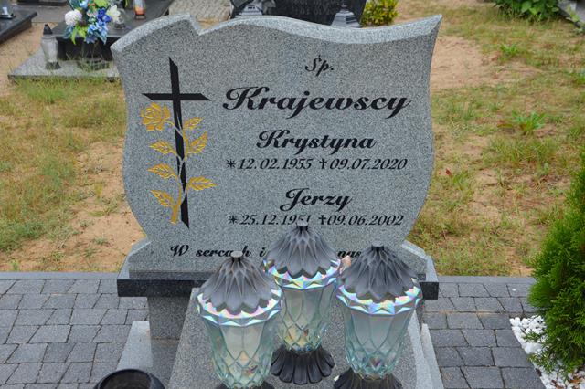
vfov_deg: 29.8
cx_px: 292
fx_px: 731
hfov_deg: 43.6
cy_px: 194
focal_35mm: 45
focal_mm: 30
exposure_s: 1/125
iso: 250
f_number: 5.6
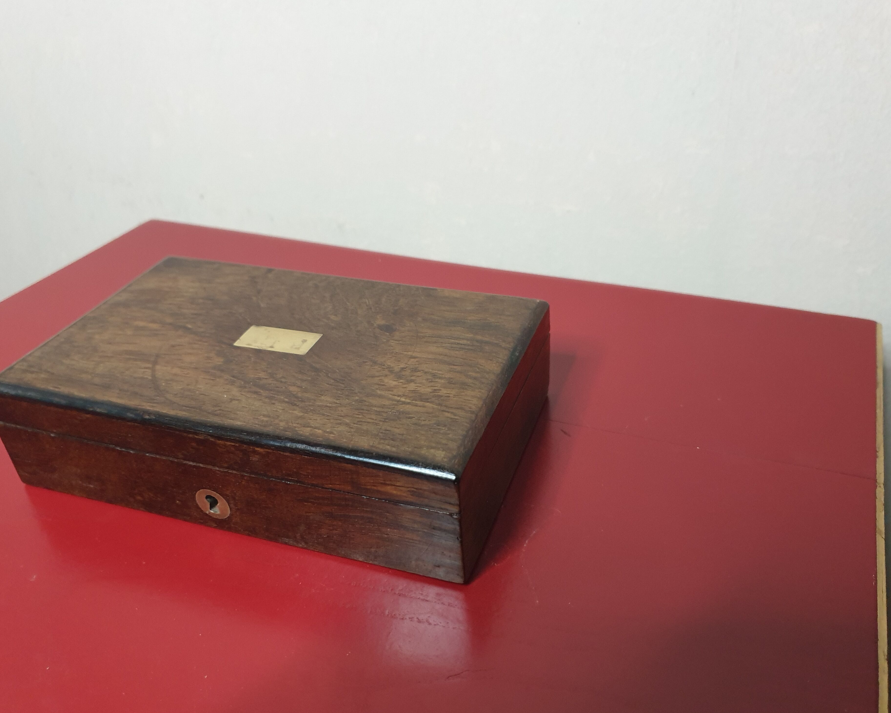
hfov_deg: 62.2
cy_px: 367
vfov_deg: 51.5
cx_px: 433
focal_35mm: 28
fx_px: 738
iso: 400
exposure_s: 1/50
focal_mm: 4.3
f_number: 1.5
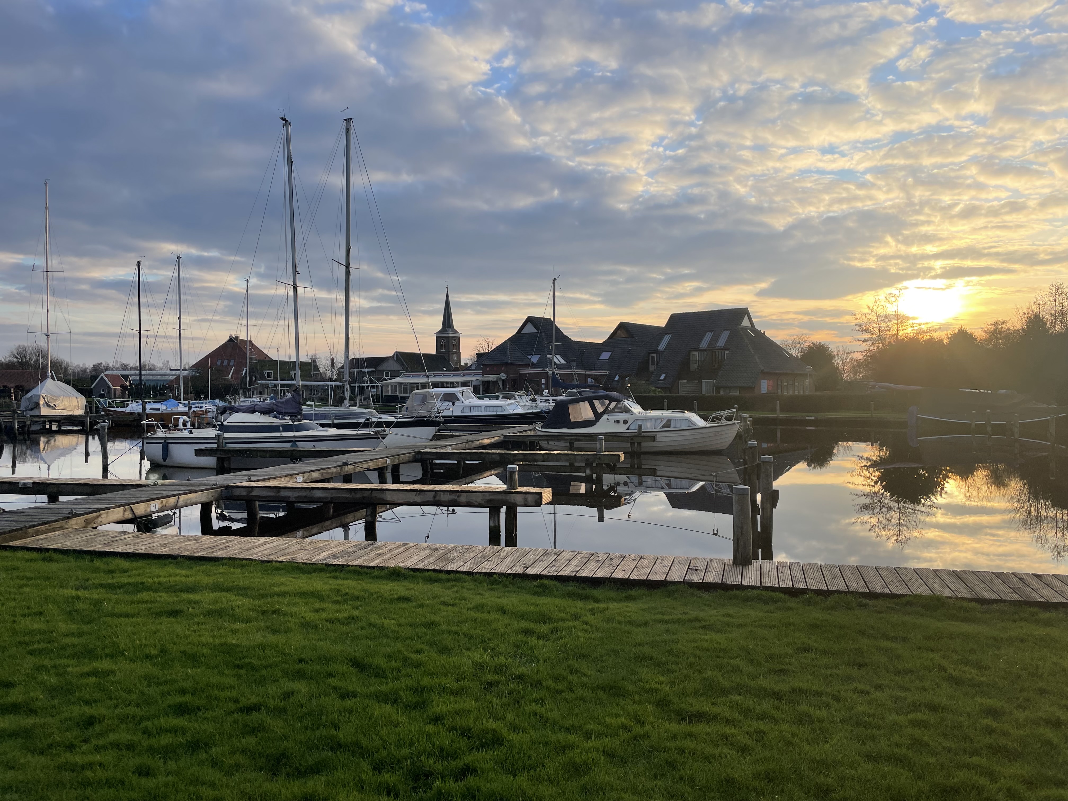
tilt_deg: +0.3
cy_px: 400
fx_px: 802
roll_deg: +0.6
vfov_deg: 53.1
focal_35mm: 26
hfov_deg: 67.3
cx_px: 534
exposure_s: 1/1171
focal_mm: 4.2
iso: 32
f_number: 1.6
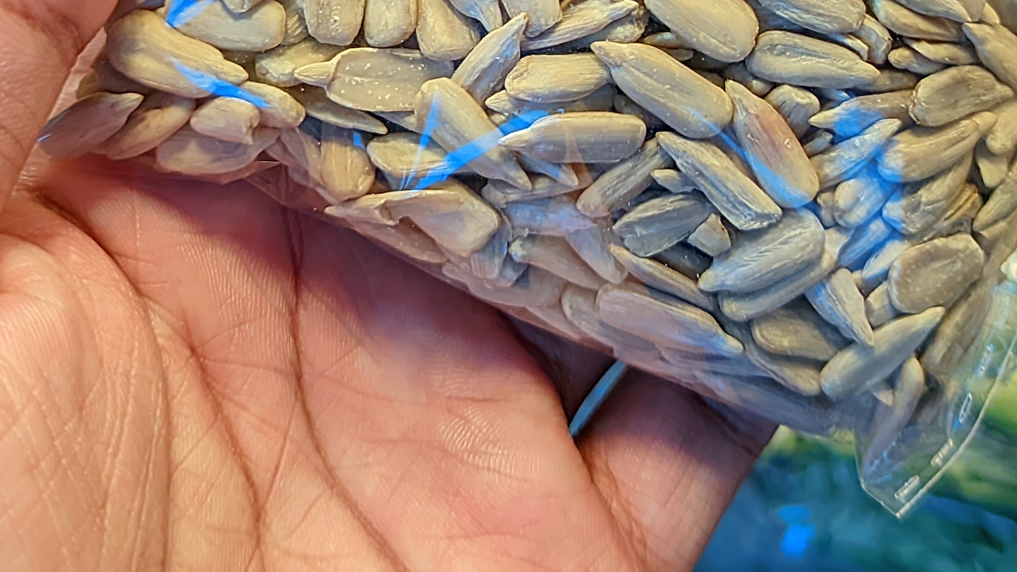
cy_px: -226
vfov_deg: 17.6
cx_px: 572
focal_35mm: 63
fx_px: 1699
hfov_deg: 33.3
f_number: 1.7
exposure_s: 1/100
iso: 103
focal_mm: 5.24
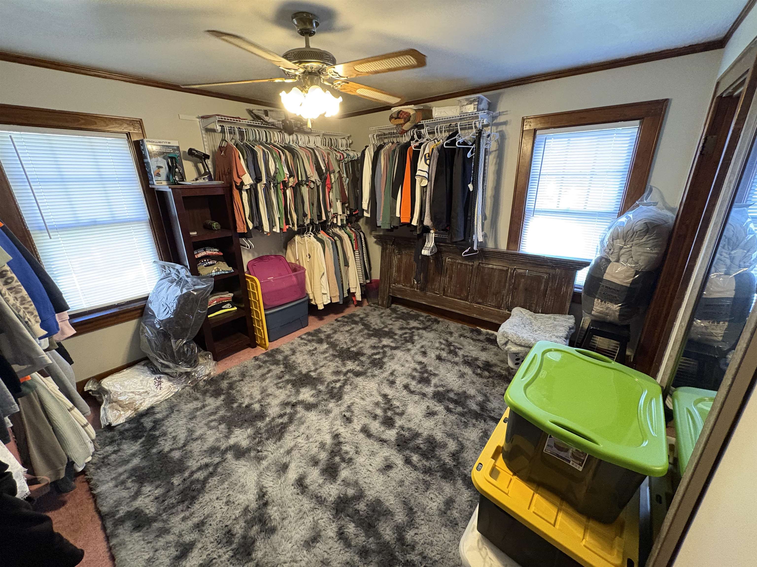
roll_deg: +1.2
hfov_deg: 102.1
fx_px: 306
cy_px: 284
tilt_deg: -19.0
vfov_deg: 85.7
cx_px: 378
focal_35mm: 14
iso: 640
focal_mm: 2.22
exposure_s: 1/60
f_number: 2.2
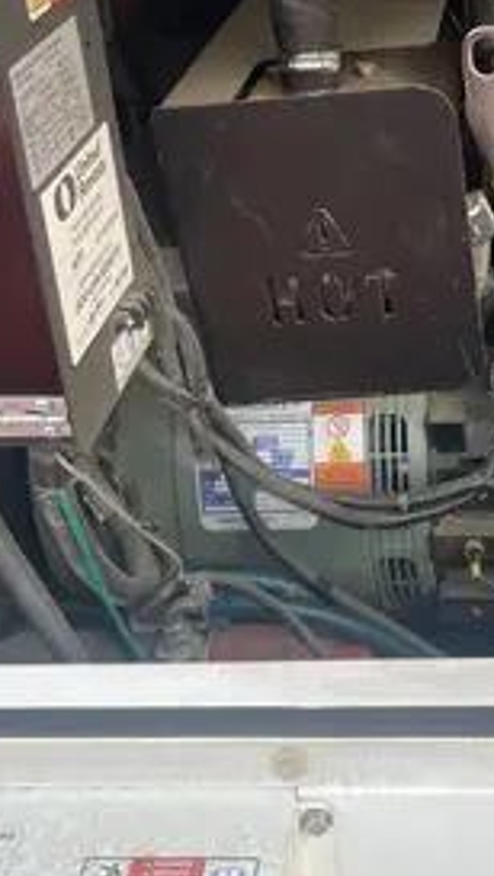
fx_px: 1324
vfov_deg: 36.4
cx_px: 472
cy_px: 345
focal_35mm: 57
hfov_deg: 20.6
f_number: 1.6
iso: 50
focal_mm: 4.2
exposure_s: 1/548
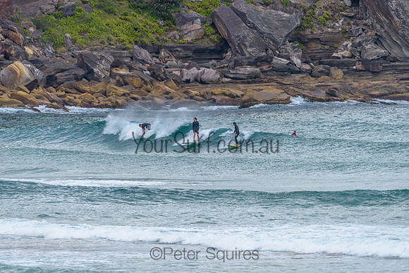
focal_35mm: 613
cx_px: 199
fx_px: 6968
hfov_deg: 3.4
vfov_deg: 2.2
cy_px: 133
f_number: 5.6
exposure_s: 1/2000
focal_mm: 500
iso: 400
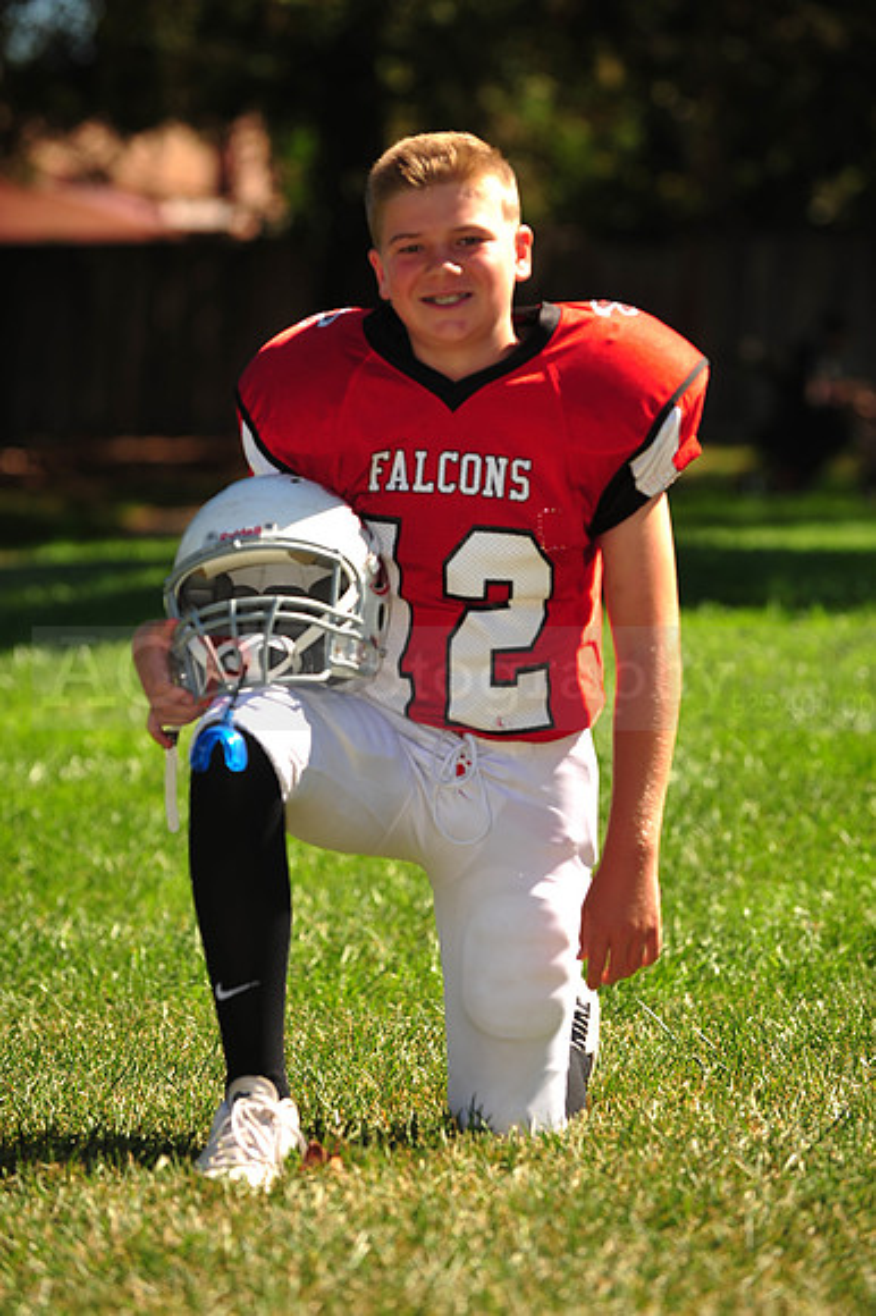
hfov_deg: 7.8
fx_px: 6395
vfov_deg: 11.8
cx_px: 438
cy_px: 658
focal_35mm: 175
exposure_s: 1/500
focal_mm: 175
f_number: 4.5
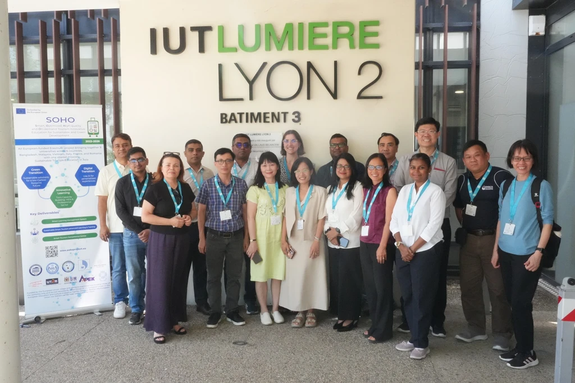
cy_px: 192
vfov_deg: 38.3
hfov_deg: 55.1
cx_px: 288
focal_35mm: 34
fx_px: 551
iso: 5000
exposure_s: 1/80
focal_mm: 23
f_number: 25
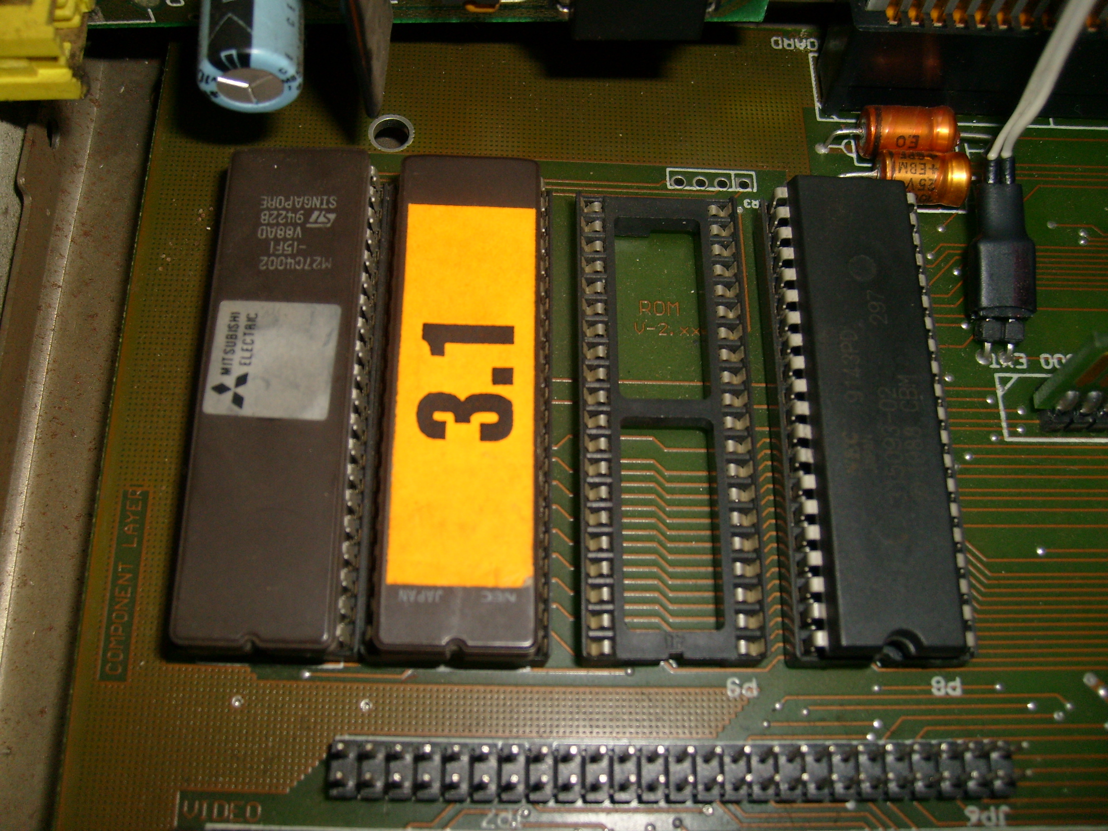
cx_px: 554
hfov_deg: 52.6
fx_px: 1120
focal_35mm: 35
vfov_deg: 40.7
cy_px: 416
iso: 100
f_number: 2.8
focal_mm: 5.8
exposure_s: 1/45
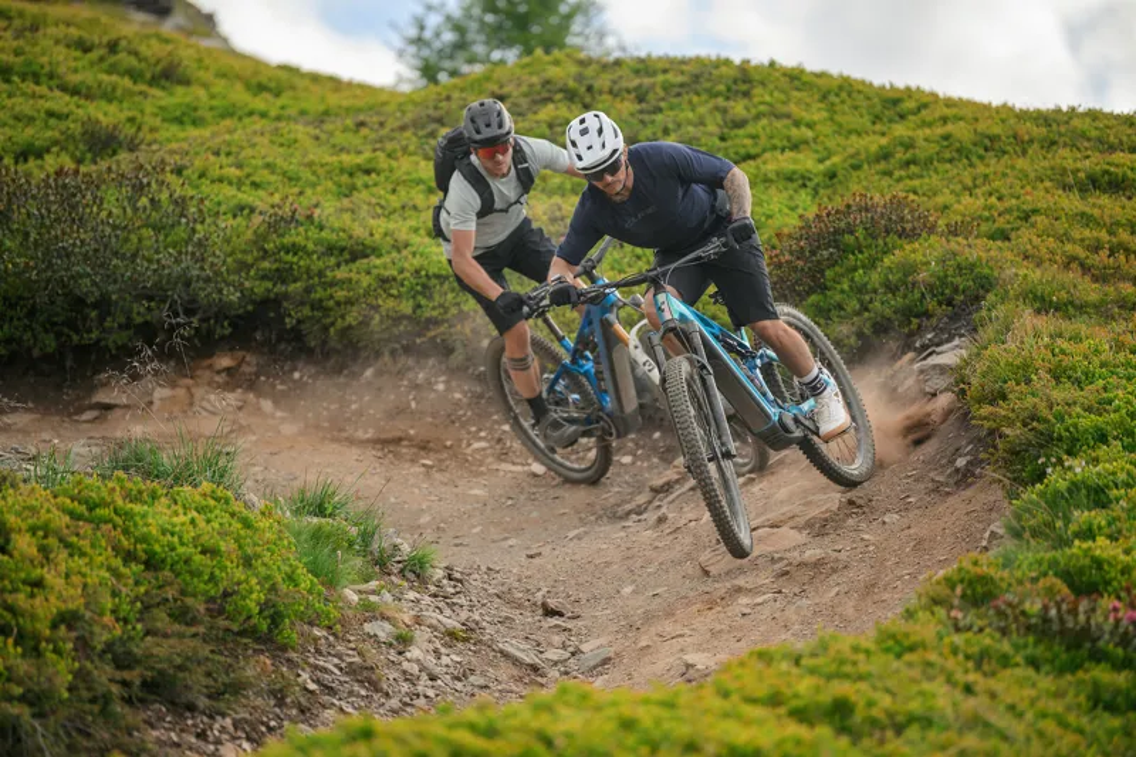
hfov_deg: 10.3
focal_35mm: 200
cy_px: 378
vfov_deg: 6.9
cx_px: 568
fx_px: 6309
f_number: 2.8
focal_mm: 200
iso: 400
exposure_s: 1/2500
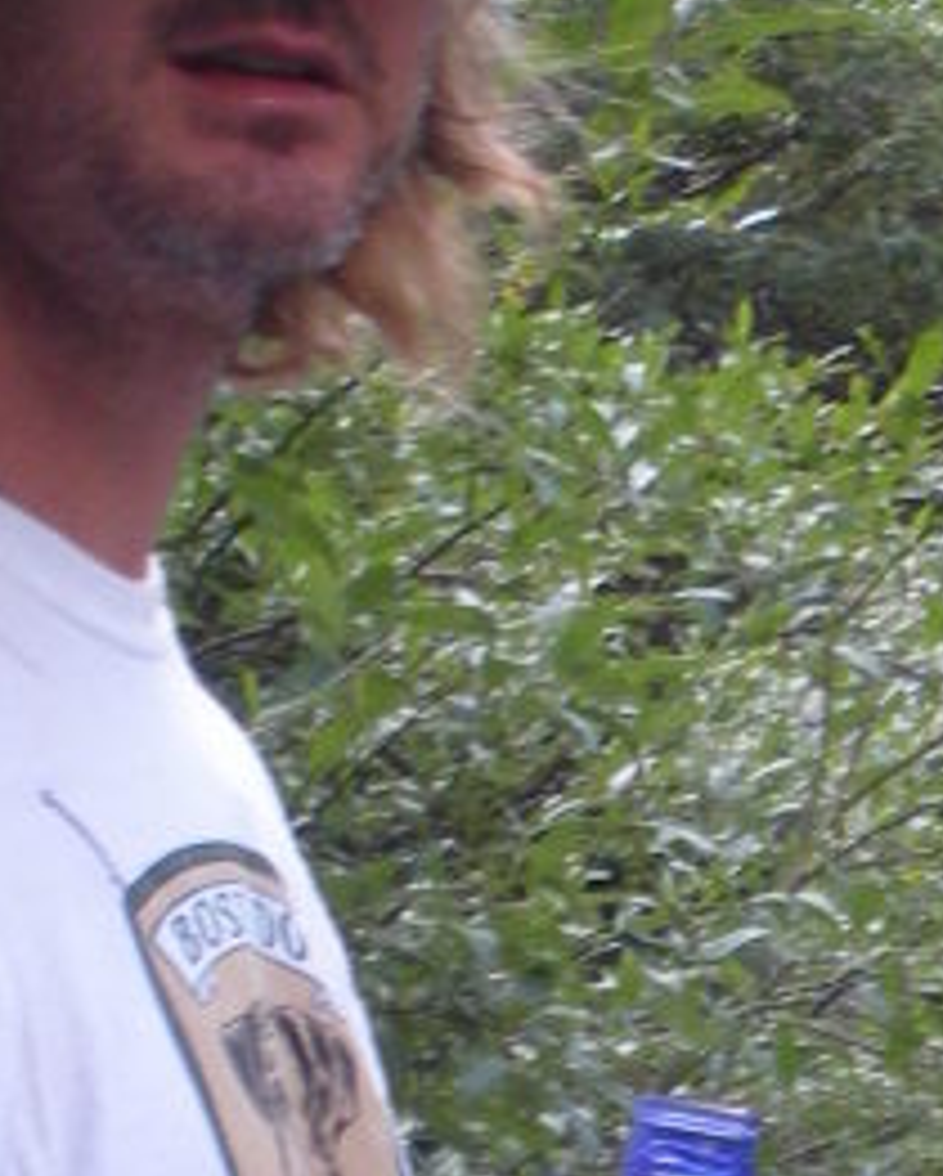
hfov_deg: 8.4
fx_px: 6377
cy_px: 1587
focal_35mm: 183
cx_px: 1028
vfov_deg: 10.3
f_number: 3.5
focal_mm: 6.3
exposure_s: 1/54.6
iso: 64
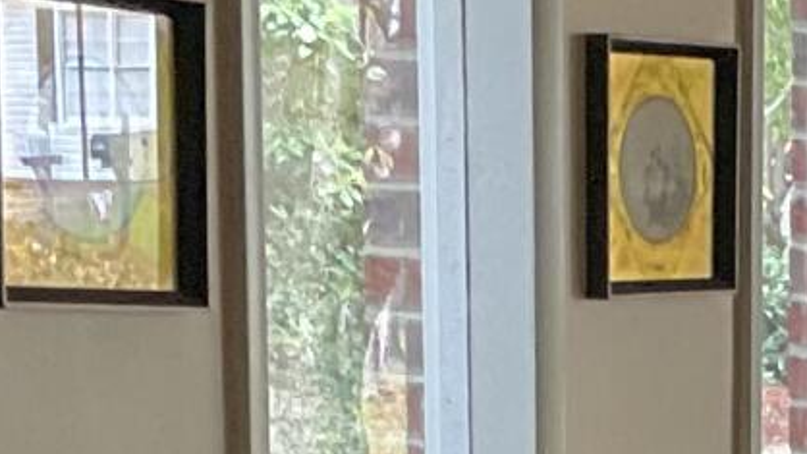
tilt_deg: -14.9
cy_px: 1335
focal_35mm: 227
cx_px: 1037
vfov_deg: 5.1
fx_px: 4857
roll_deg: -2.6
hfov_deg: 9.3
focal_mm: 3
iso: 100
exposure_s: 1/60
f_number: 1.8
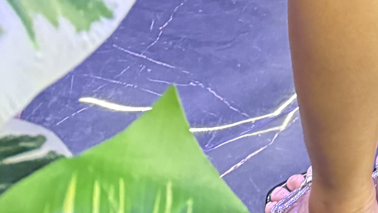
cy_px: -357
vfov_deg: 9.6
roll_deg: -12.8
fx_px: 1063
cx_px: 727
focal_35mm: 106
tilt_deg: -20.8
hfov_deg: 16.2
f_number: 1.78
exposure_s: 1/30
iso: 1250
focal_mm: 6.76
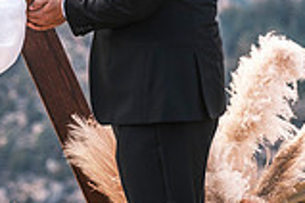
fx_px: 3592
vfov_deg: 3.2
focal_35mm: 424
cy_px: 66
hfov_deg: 4.9
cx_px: 150
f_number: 2.8
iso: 400
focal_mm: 77.3
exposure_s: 1/350
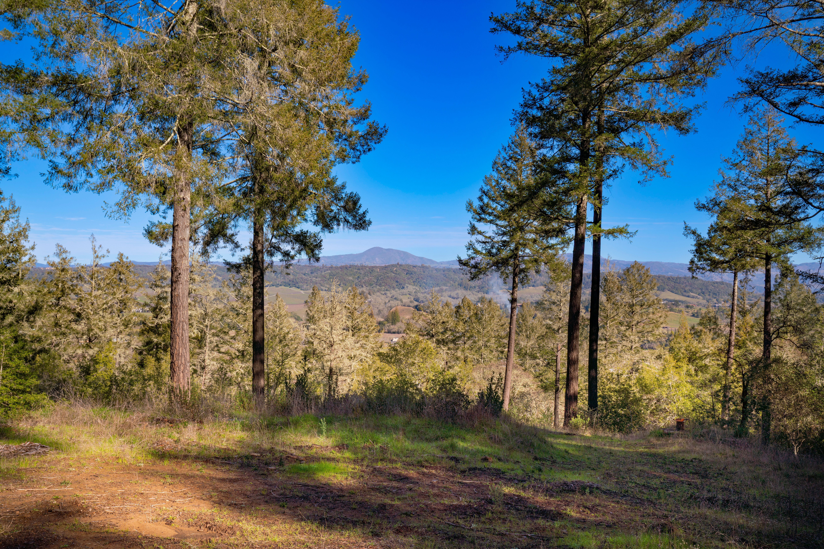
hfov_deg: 55.8
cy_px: 274
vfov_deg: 38.9
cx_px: 412
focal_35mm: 34
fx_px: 778
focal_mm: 34
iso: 100
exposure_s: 1/125
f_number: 11
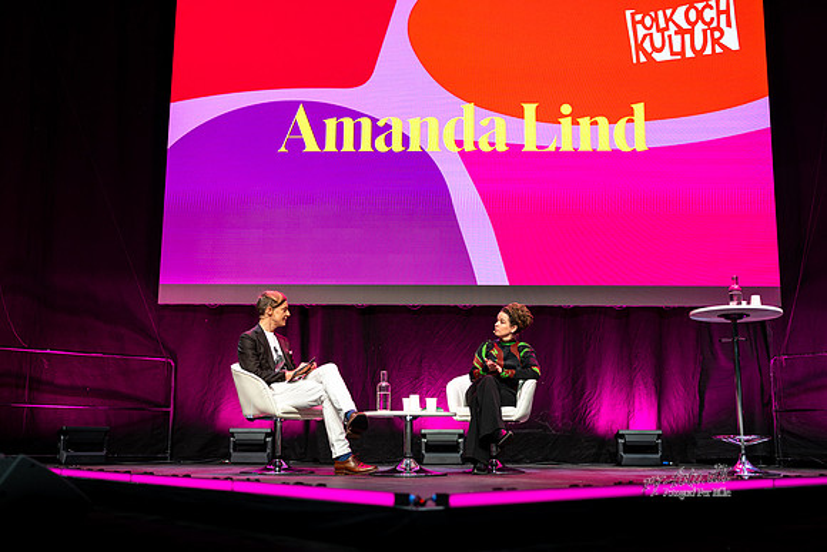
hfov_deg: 50.9
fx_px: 869
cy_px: 298
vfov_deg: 35.2
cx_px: 414
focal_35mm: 38
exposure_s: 1/160
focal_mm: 35
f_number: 1.4
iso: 200
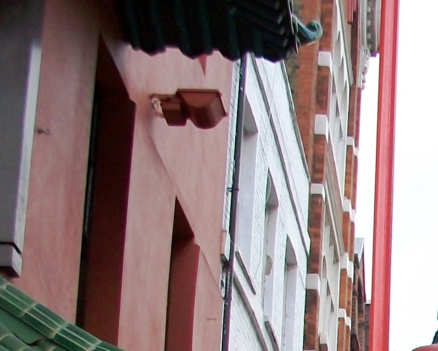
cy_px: 568
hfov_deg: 15.0
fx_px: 1517
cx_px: 694
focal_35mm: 117
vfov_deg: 12.4
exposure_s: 1/160
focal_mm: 5.7
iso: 80
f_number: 2.8
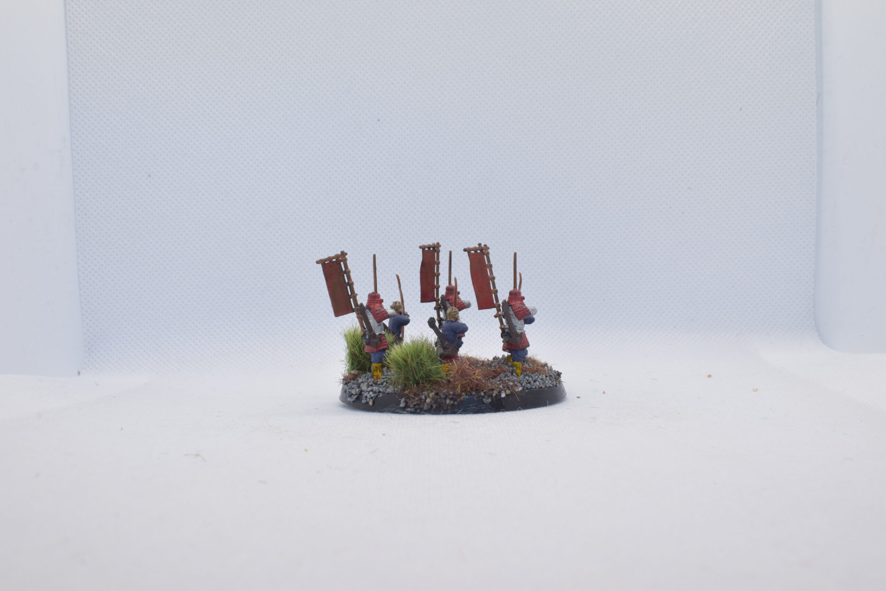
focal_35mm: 42
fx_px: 1034
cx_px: 443
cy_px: 296
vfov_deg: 31.9
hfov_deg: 46.4
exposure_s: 1/60
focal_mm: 28
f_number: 16
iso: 800
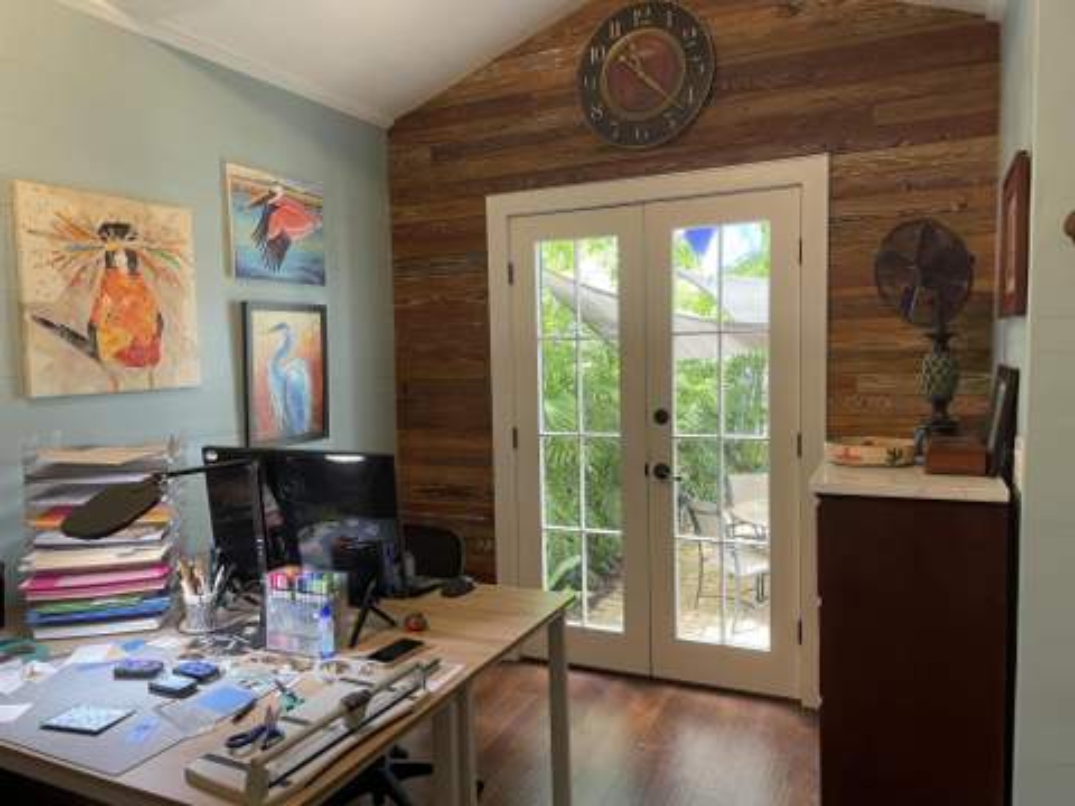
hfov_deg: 67.3
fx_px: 807
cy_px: 403
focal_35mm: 26
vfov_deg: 53.1
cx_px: 538
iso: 80
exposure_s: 1/60
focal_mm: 4.2
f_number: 1.6
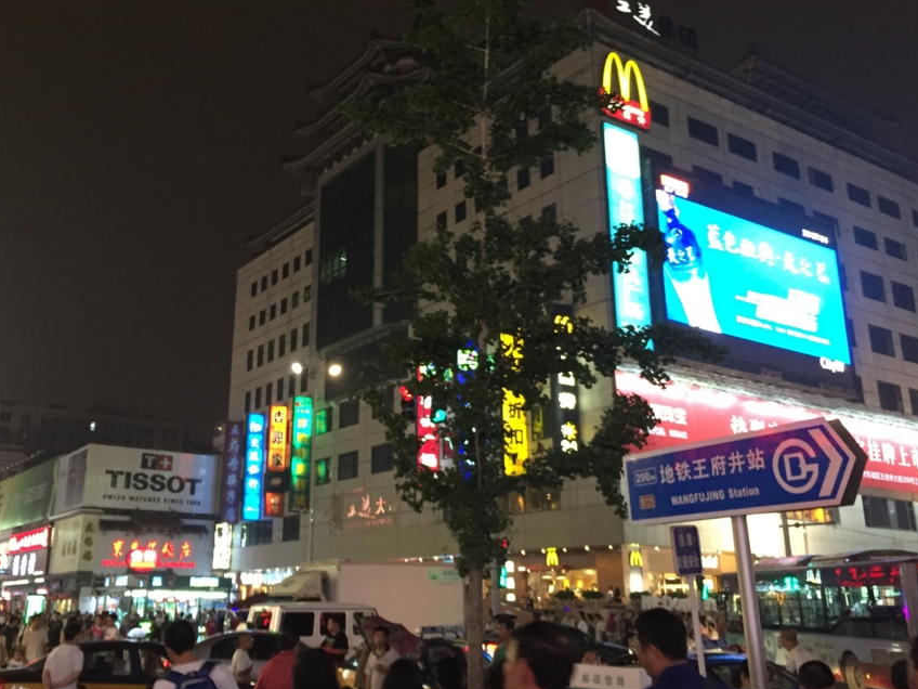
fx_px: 928
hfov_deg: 52.4
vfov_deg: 40.6
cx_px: 388
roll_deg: -0.6
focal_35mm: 35
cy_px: 302
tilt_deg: +18.9
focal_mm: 4.15
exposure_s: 1/24
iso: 250
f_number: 2.2
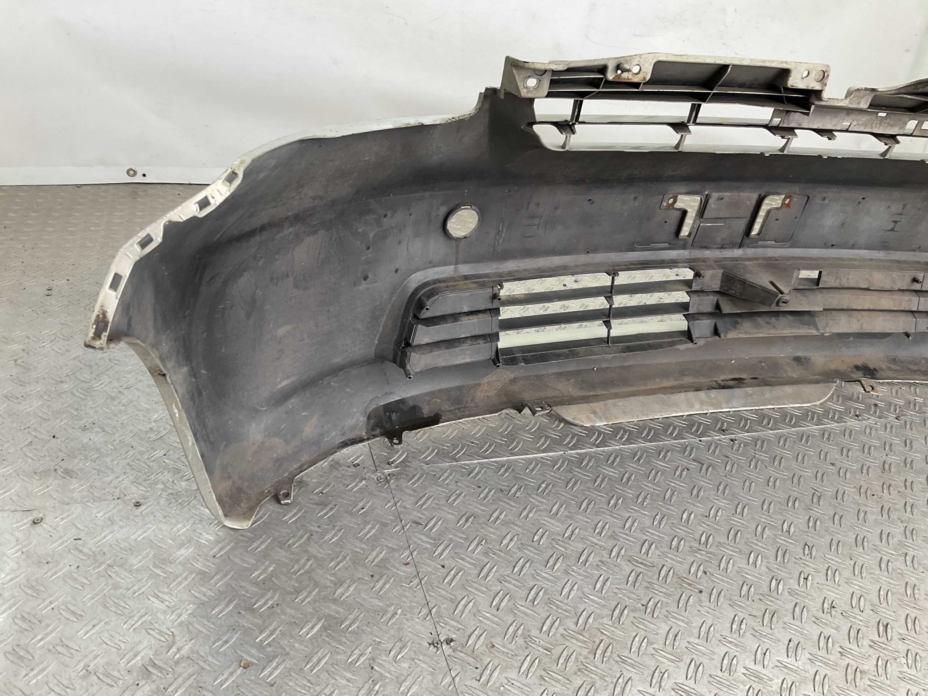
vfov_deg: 48.2
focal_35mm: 29
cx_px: 464
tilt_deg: -26.4
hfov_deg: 61.7
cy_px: 348
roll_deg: -10.3
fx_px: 777
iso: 25
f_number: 1.8
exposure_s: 1/120
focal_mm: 3
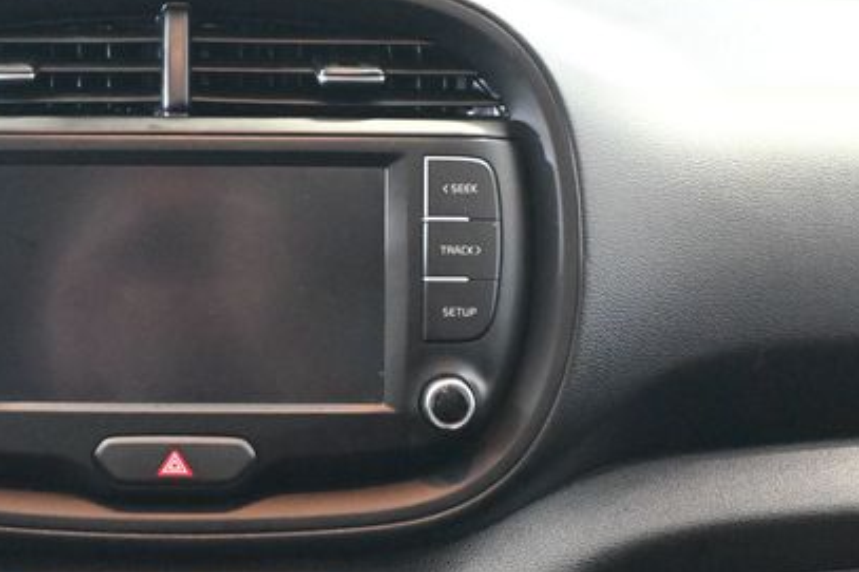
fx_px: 2308
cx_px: 192
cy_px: 367
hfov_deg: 20.9
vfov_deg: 14.1
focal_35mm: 97
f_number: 5.6
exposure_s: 1/13
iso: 12800
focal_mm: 41
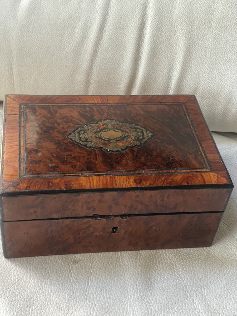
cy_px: 158
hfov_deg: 28.0
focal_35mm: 52
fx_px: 475
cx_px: 118
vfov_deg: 36.8
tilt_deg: -68.2
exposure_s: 1/67
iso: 200
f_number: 2
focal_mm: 6
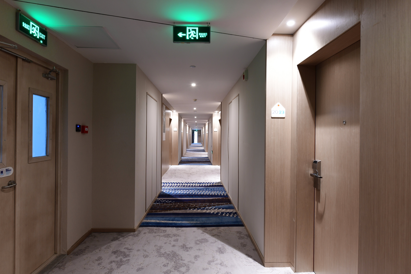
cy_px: 137
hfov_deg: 86.9
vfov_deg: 64.6
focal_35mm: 19
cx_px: 206
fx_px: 217
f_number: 9
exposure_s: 1/2
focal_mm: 19
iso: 800
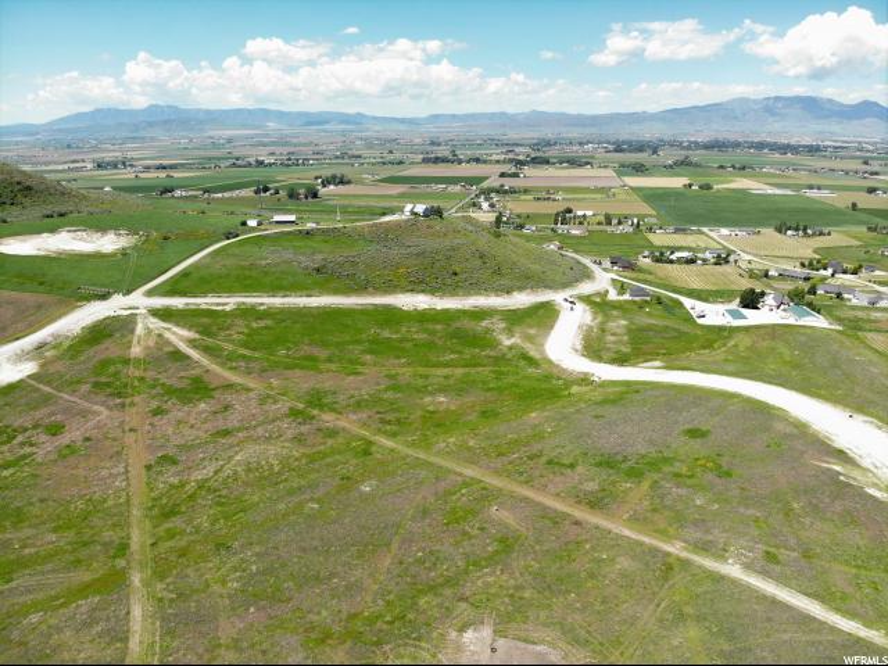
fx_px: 616
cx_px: 444
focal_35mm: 24
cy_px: 333
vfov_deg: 56.8
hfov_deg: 71.6
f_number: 2.8
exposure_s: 1/583
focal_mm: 4.5
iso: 100
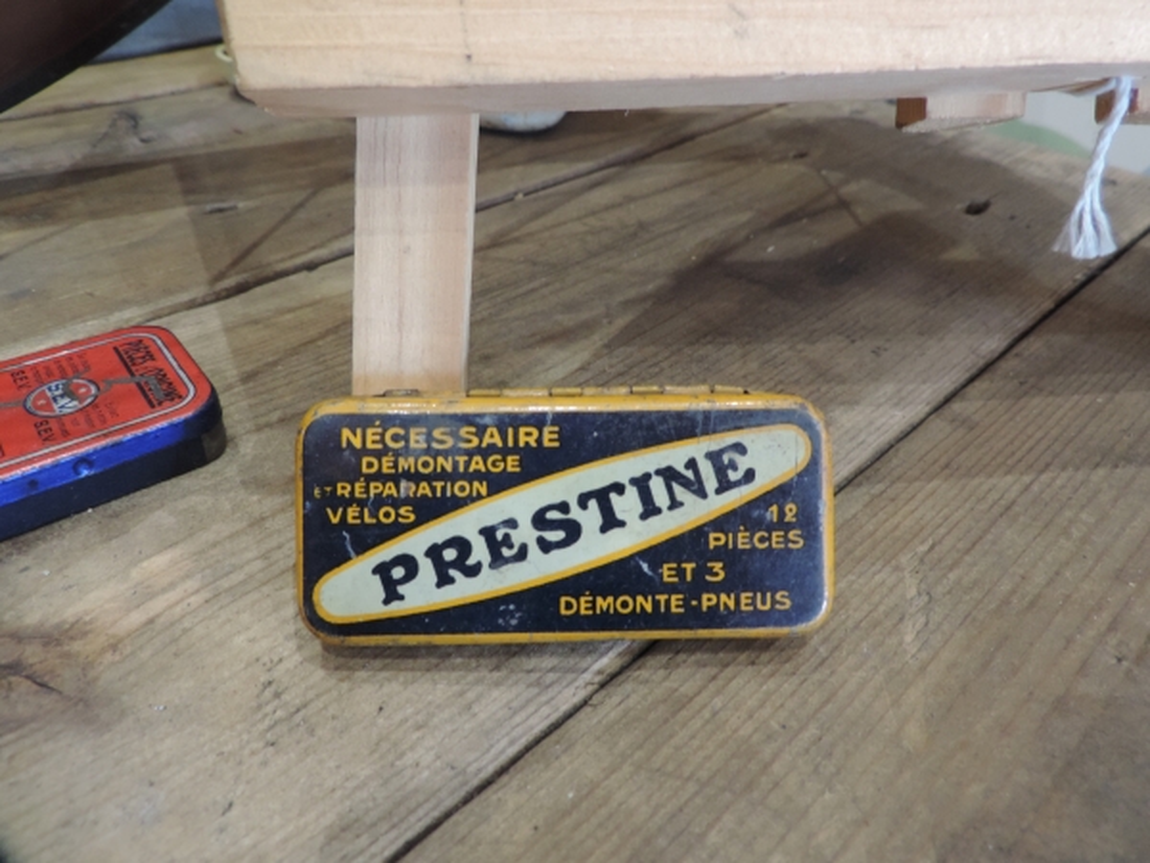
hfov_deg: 71.6
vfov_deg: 56.8
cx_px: 575
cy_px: 432
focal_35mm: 24
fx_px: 797
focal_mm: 4.3
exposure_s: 1/15
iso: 400
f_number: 3
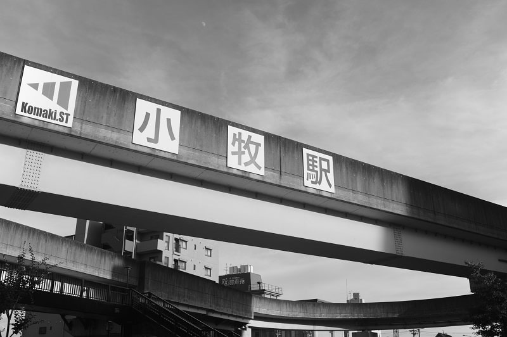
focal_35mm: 35
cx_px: 254
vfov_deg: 37.8
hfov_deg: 54.5
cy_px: 168
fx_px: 492
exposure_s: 1/640
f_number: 7.1
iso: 200
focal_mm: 35
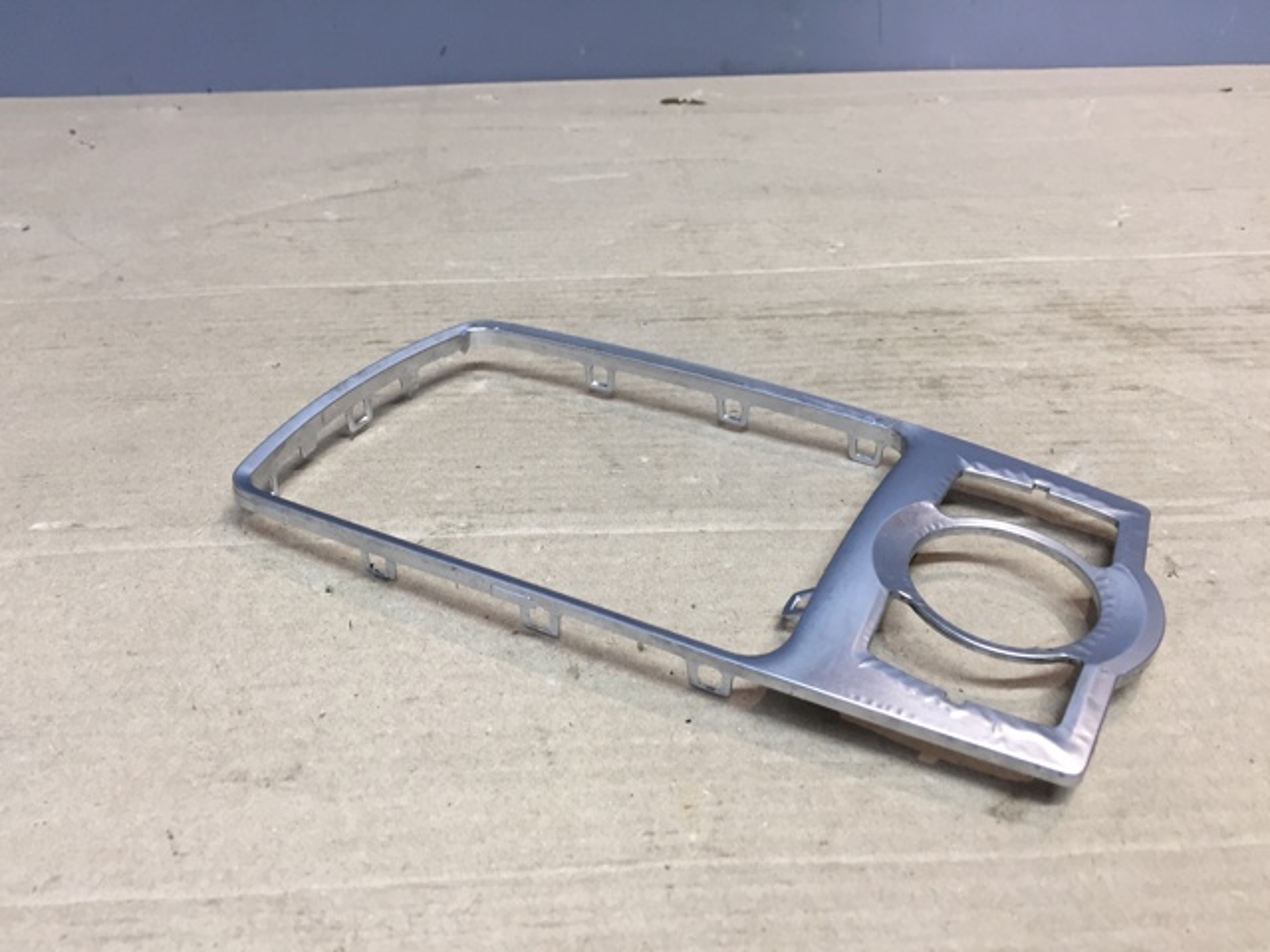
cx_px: 635
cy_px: 476
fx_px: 1064
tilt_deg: -34.8
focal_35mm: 29
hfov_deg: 61.7
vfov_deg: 48.2
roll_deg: -0.5
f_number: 2.2
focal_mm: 4.15
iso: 50
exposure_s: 1/33
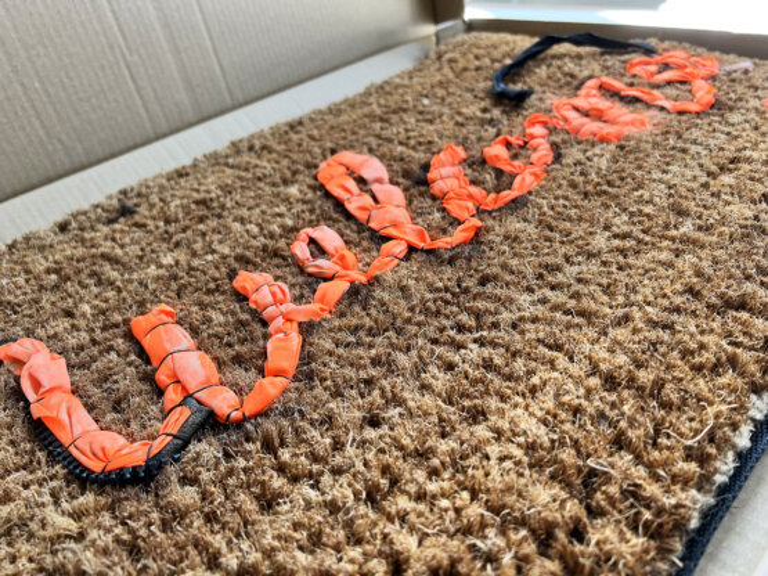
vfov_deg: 53.0
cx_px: 384
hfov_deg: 67.3
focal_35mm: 26
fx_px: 577
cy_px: 288
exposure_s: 1/121
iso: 100
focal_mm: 5.7
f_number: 1.5
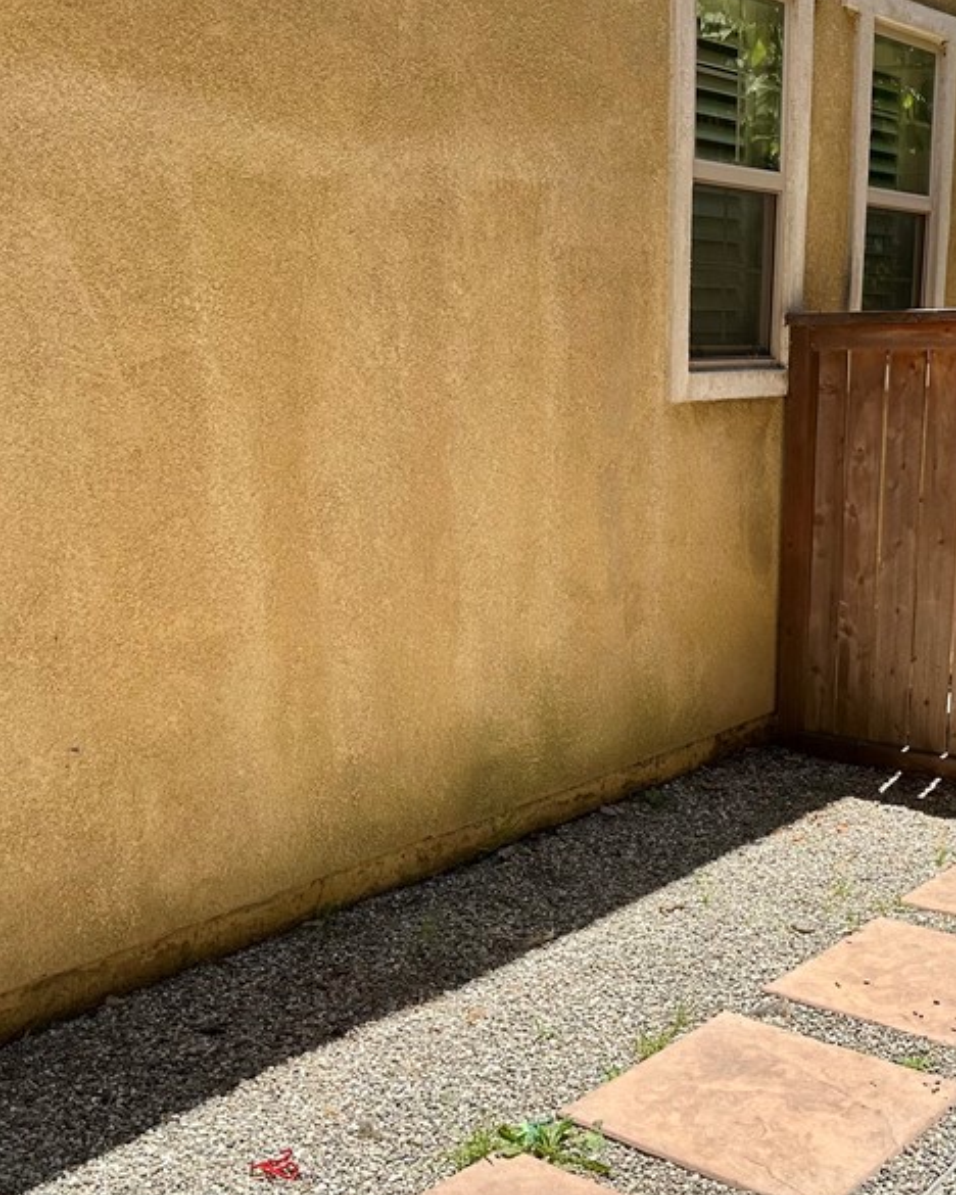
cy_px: 731
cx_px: 619
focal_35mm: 41
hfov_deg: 36.2
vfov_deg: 44.5
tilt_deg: -15.4
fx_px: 1450
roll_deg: -0.2
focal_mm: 6.86
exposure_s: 1/2353
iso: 80
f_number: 1.78
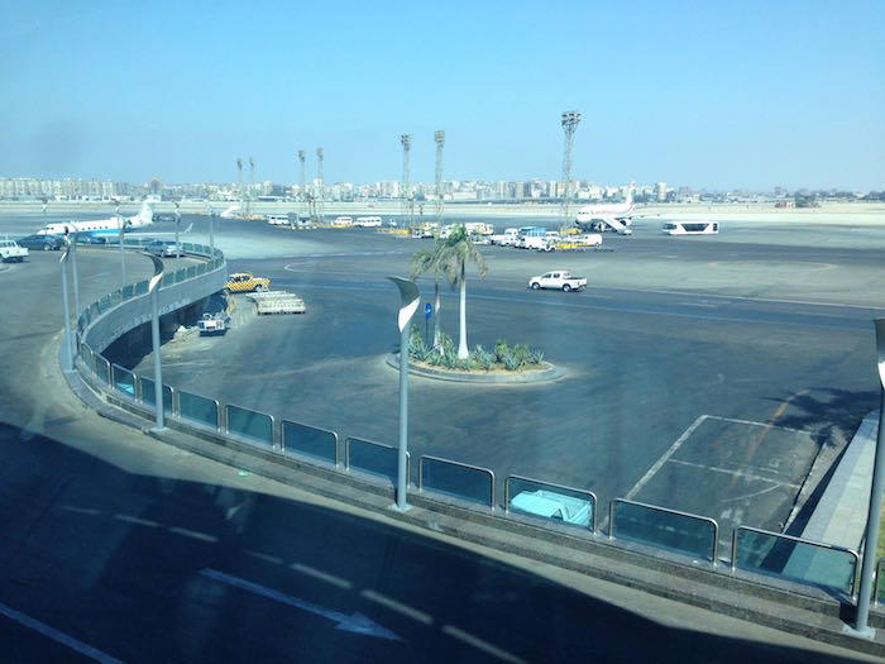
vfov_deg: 42.9
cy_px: 332
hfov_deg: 55.4
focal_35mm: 33
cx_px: 442
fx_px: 844
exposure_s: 1/565
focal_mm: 4.12
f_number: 2.4
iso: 50
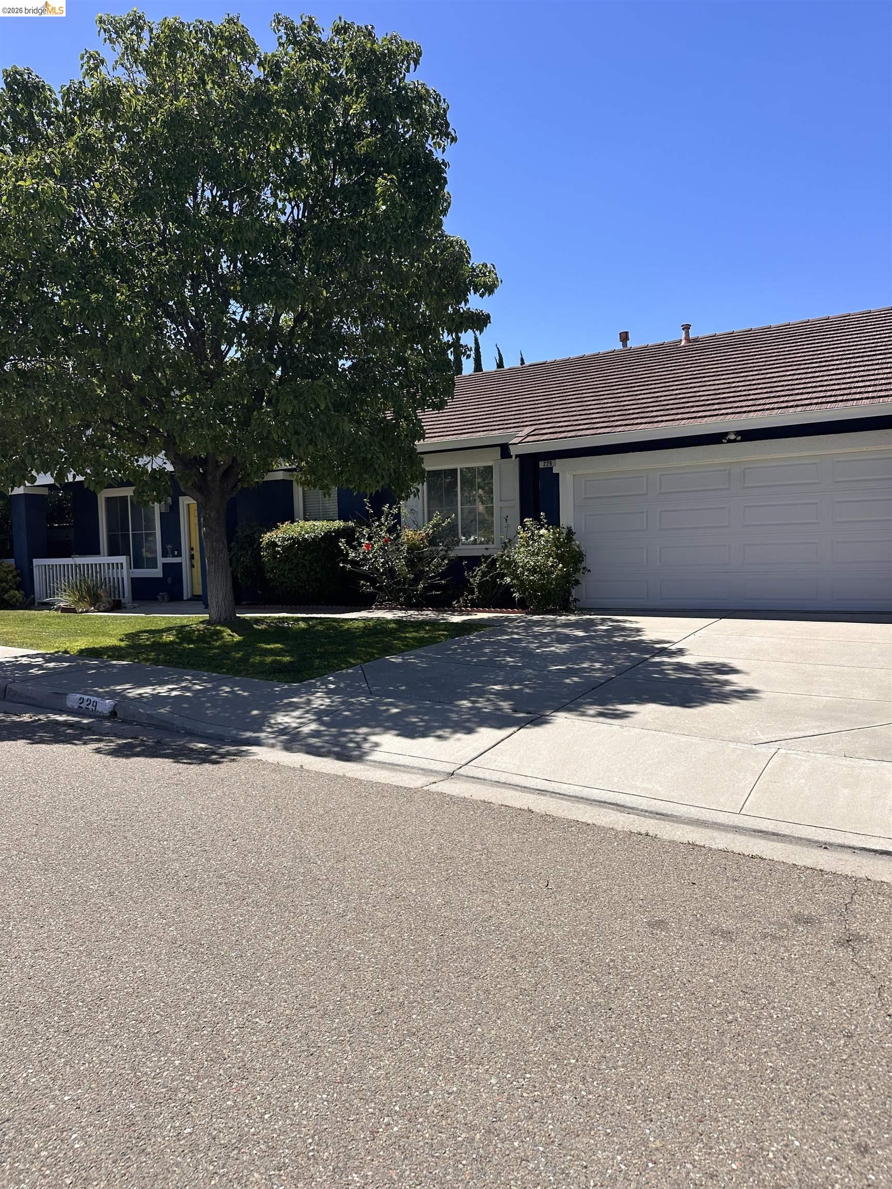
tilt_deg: -2.1
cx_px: 446
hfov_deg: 56.8
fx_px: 825
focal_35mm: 24
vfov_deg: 71.6
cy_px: 594
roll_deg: +1.2
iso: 80
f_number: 1.78
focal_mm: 6.86
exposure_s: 1/4184
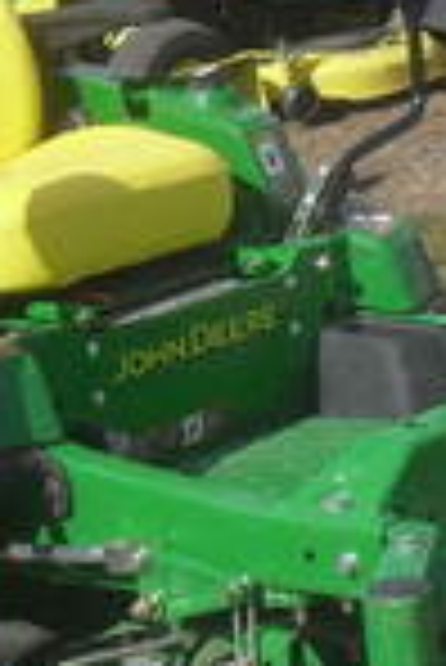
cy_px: 284
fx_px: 2484
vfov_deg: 15.3
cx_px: 104
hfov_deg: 10.2
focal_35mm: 134
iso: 100
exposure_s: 1/250
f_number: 8.4
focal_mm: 6.3
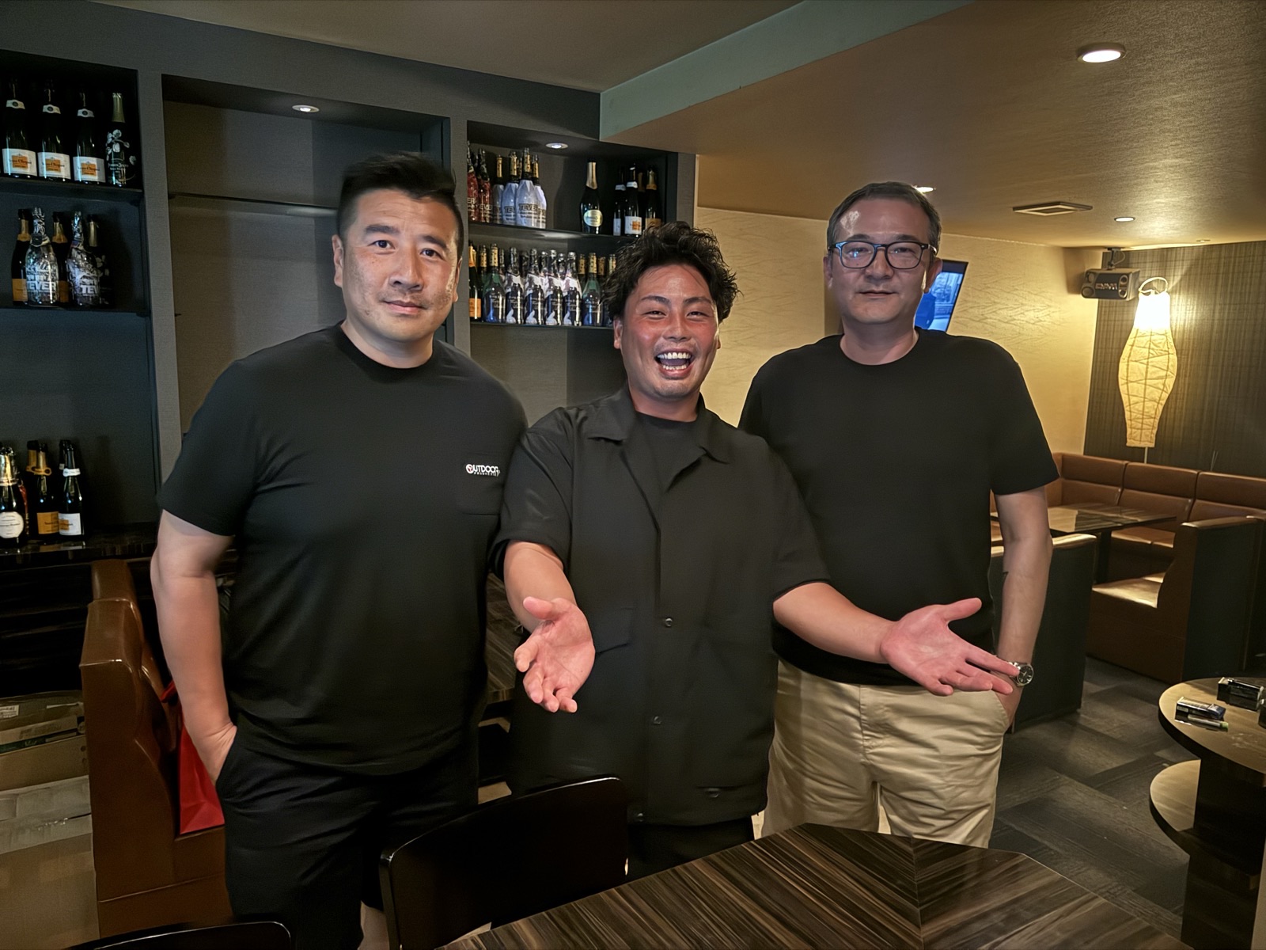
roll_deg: -0.7
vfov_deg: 56.8
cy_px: 475
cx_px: 633
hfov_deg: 71.6
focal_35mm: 24
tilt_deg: -9.0
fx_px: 878
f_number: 1.78
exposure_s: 1/15
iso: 4000
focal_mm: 6.76
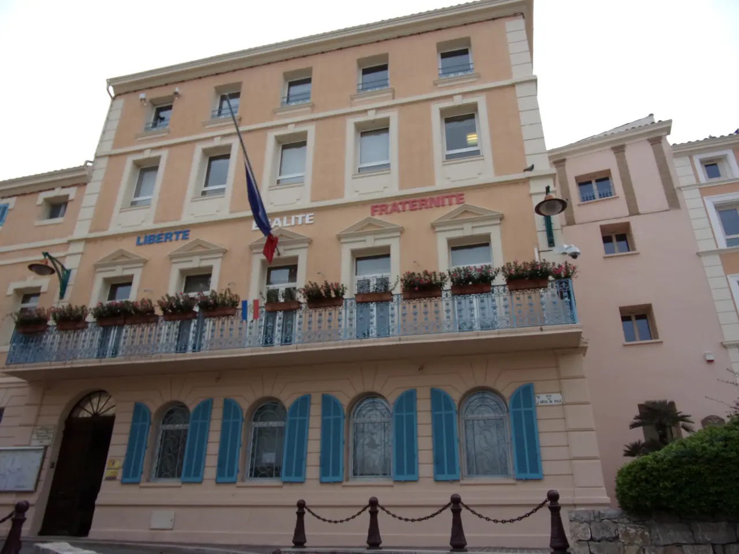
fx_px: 512
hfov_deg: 71.6
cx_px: 370
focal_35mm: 24
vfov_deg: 56.8
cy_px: 277
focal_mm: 4.3
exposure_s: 1/200
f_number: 3.3
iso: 80
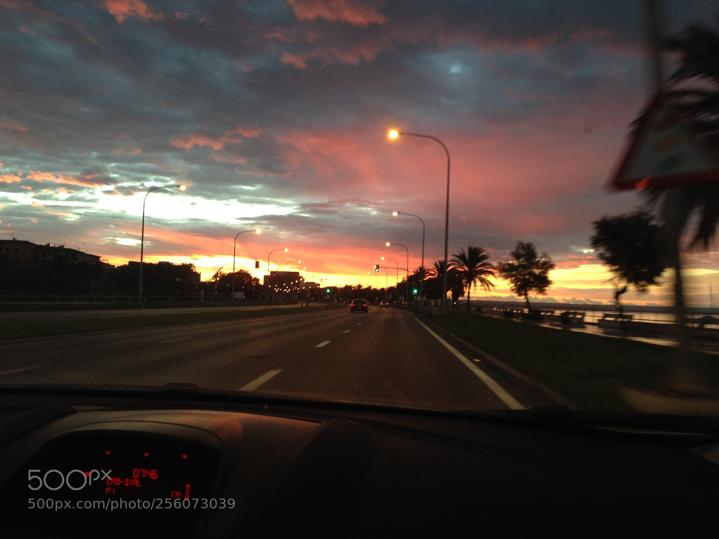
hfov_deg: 55.4
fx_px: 685
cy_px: 270
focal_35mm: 33
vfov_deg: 42.9
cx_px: 360
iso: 64
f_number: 2.4
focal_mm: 4.12
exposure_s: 1/30
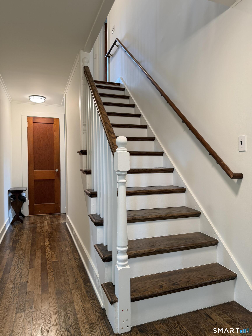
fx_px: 233
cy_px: 168
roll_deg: +0.3
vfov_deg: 71.6
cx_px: 126
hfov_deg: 56.8
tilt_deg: -1.4
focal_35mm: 24
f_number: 1.78
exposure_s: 1/60
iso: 125
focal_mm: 6.76
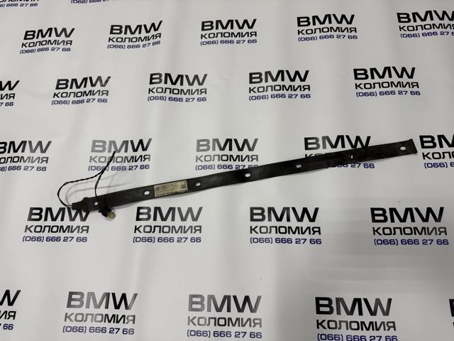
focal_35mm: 24
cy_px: 170
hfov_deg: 71.6
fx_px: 315
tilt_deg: -69.8
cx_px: 227
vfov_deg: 56.8
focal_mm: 6.76
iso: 200
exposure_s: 1/100
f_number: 1.78
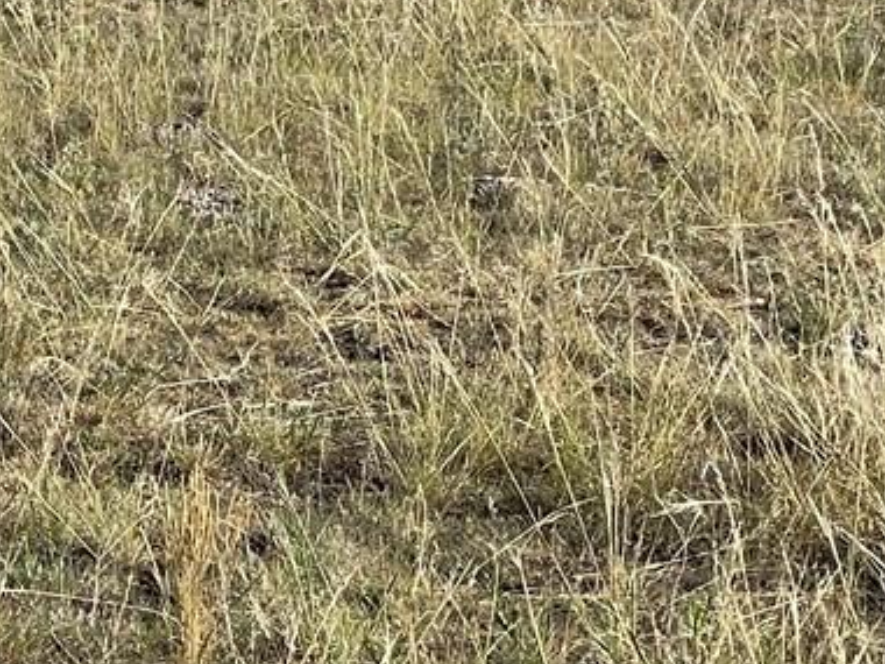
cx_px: -543
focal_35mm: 219
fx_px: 5599
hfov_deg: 8.8
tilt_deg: -8.7
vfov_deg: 6.8
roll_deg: +0.5
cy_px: 433
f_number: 2
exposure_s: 1/1546
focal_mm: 6
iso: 25
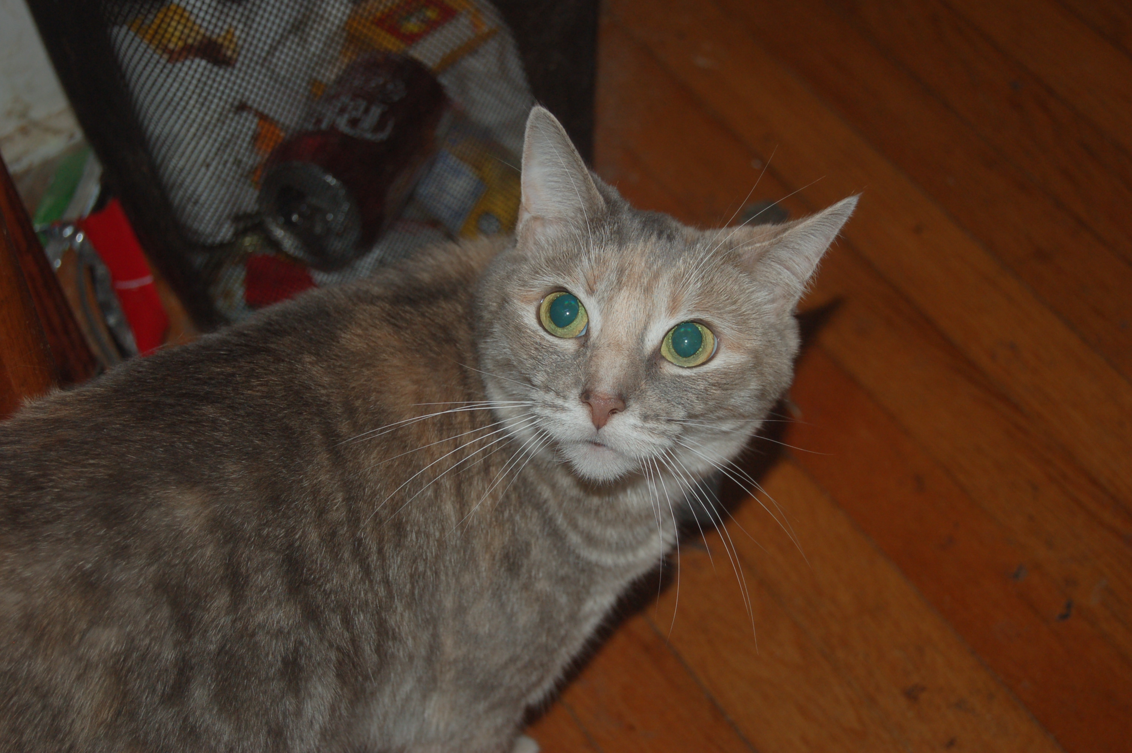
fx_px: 1979
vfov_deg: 21.5
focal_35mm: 63
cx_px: 566
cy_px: 376
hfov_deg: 31.9
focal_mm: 42
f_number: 5.3
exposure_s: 1/60
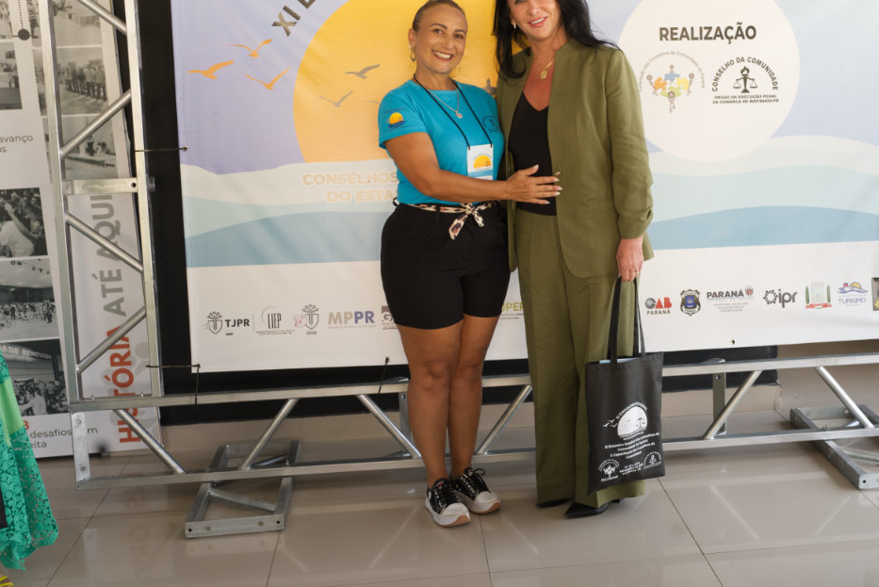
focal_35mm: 45
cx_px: 546
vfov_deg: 29.9
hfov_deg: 43.3
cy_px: 264
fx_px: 1099
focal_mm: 35
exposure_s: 1/80
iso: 500
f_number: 5.6
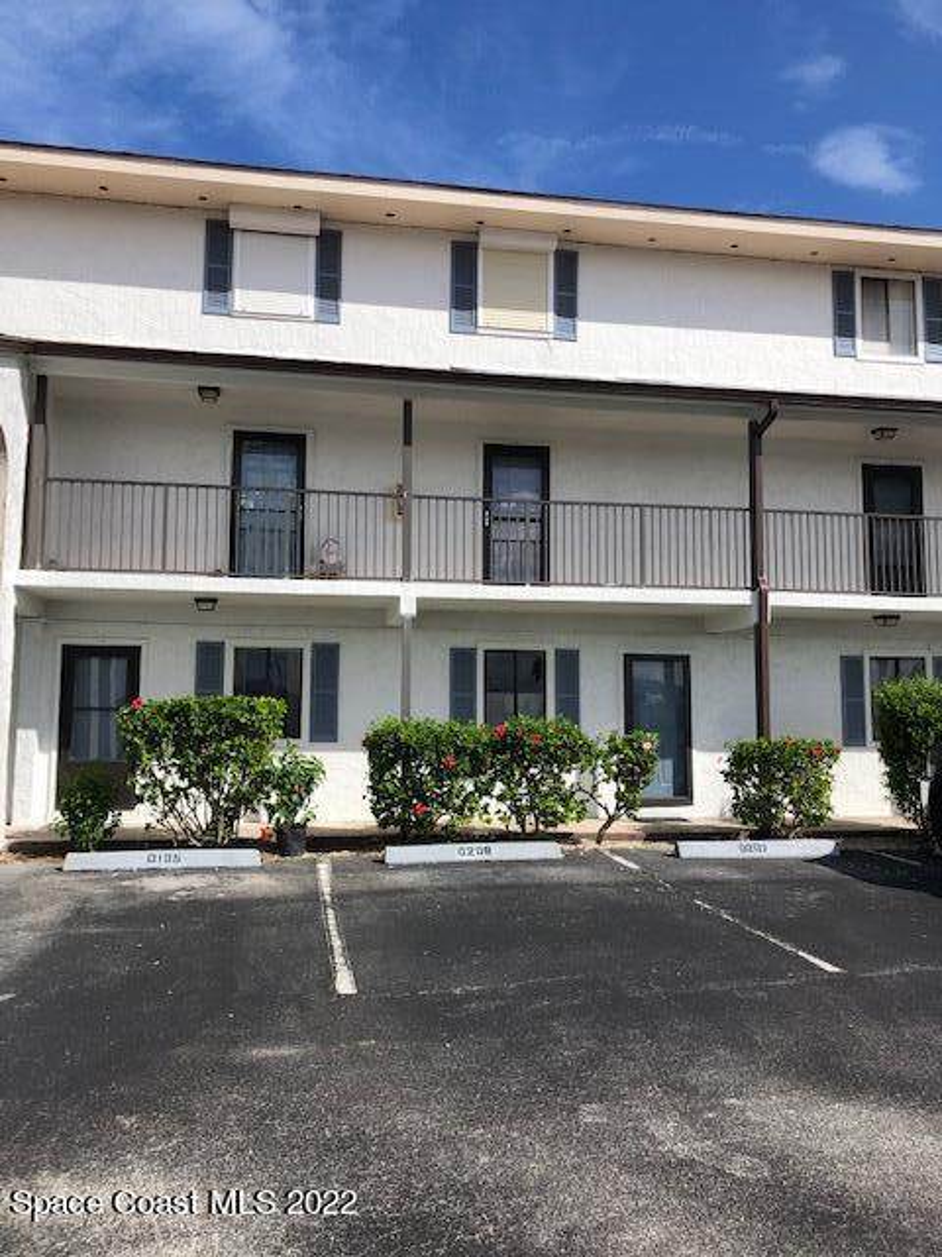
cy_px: 628
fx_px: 1016
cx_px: 471
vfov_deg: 63.4
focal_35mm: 28
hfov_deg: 49.7
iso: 20
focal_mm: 4
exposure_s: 1/2315
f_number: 1.8
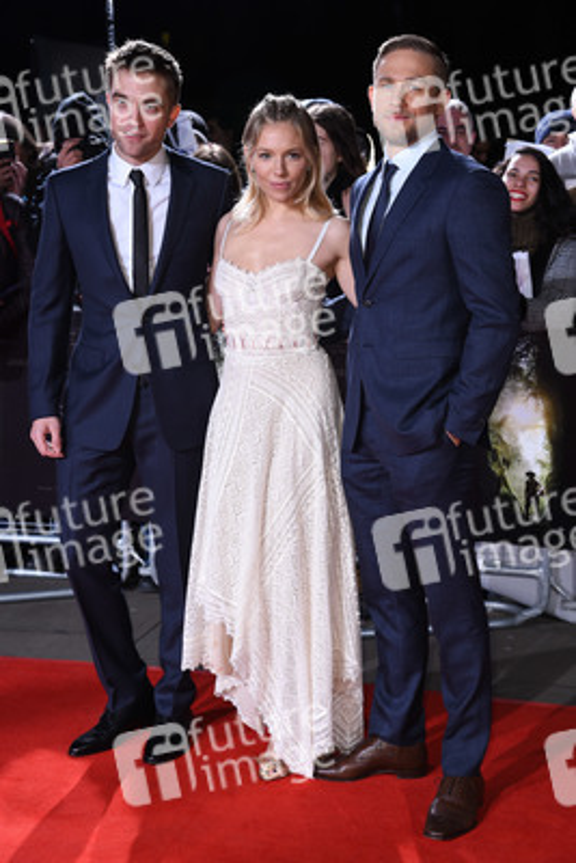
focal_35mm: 65
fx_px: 1559
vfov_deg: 30.9
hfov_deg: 20.9
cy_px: 432
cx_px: 288
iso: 400
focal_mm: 65
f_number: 5.6
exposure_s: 1/250
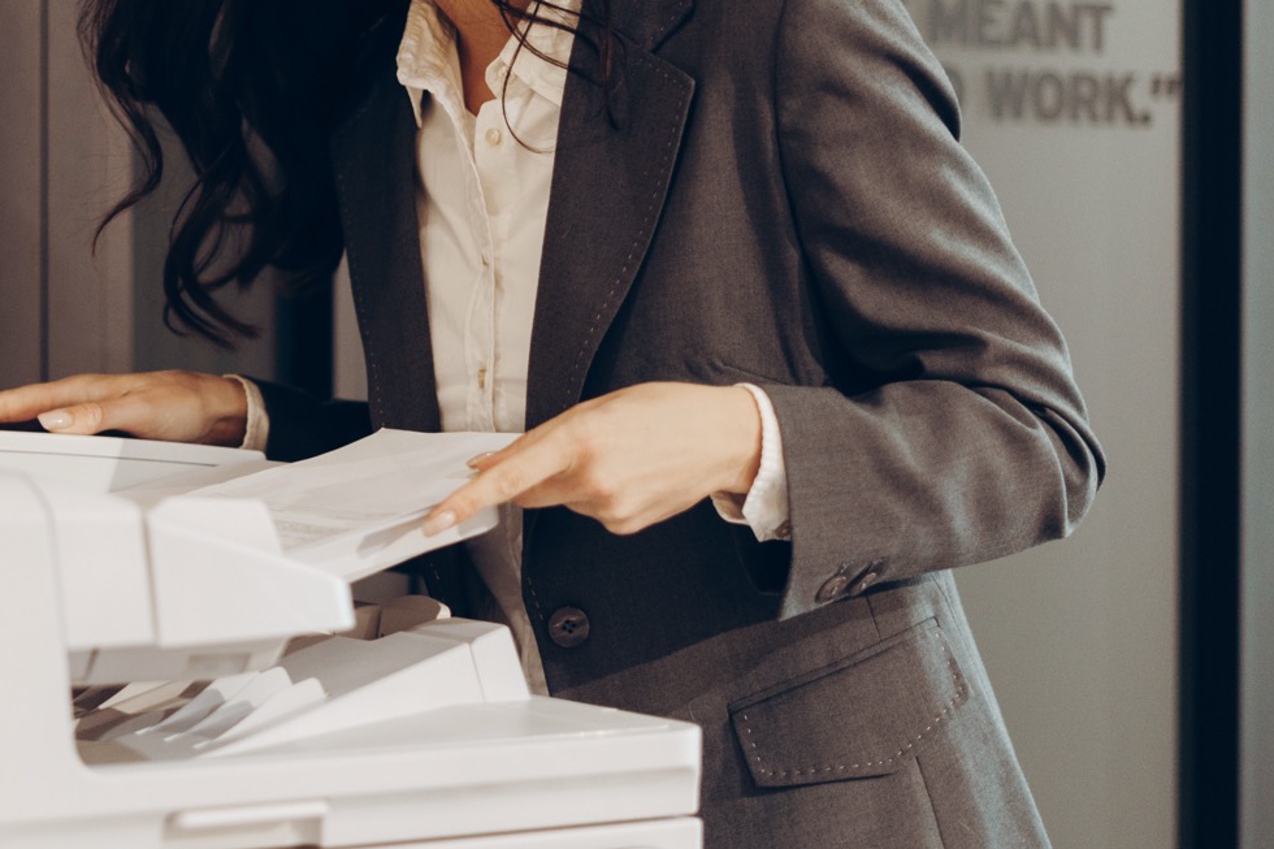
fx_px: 3467
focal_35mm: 98
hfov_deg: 20.6
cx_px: 309
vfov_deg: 13.9
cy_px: 326
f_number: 1.8
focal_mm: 50
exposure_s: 1/100
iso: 400
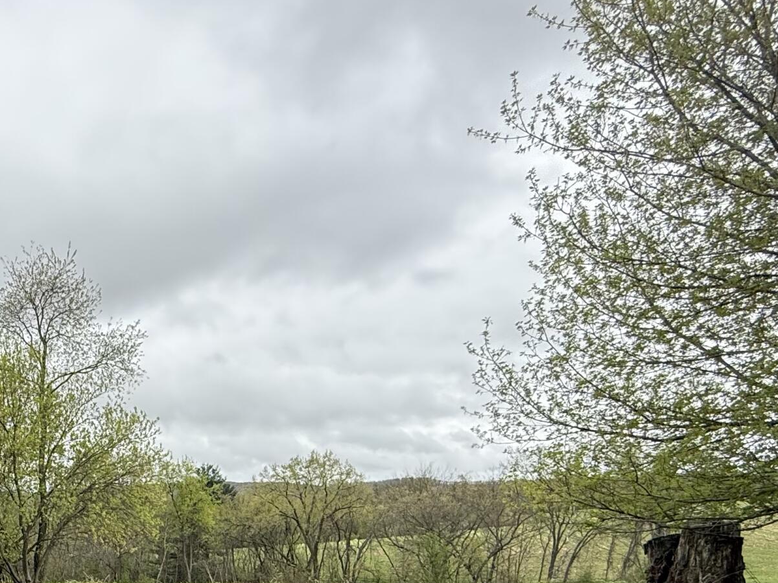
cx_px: -55
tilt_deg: -3.9
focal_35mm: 35
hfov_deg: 42.6
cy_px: 571
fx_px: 787
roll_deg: +0.9
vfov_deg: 36.9
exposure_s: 1/809
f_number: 2.2
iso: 50
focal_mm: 2.22
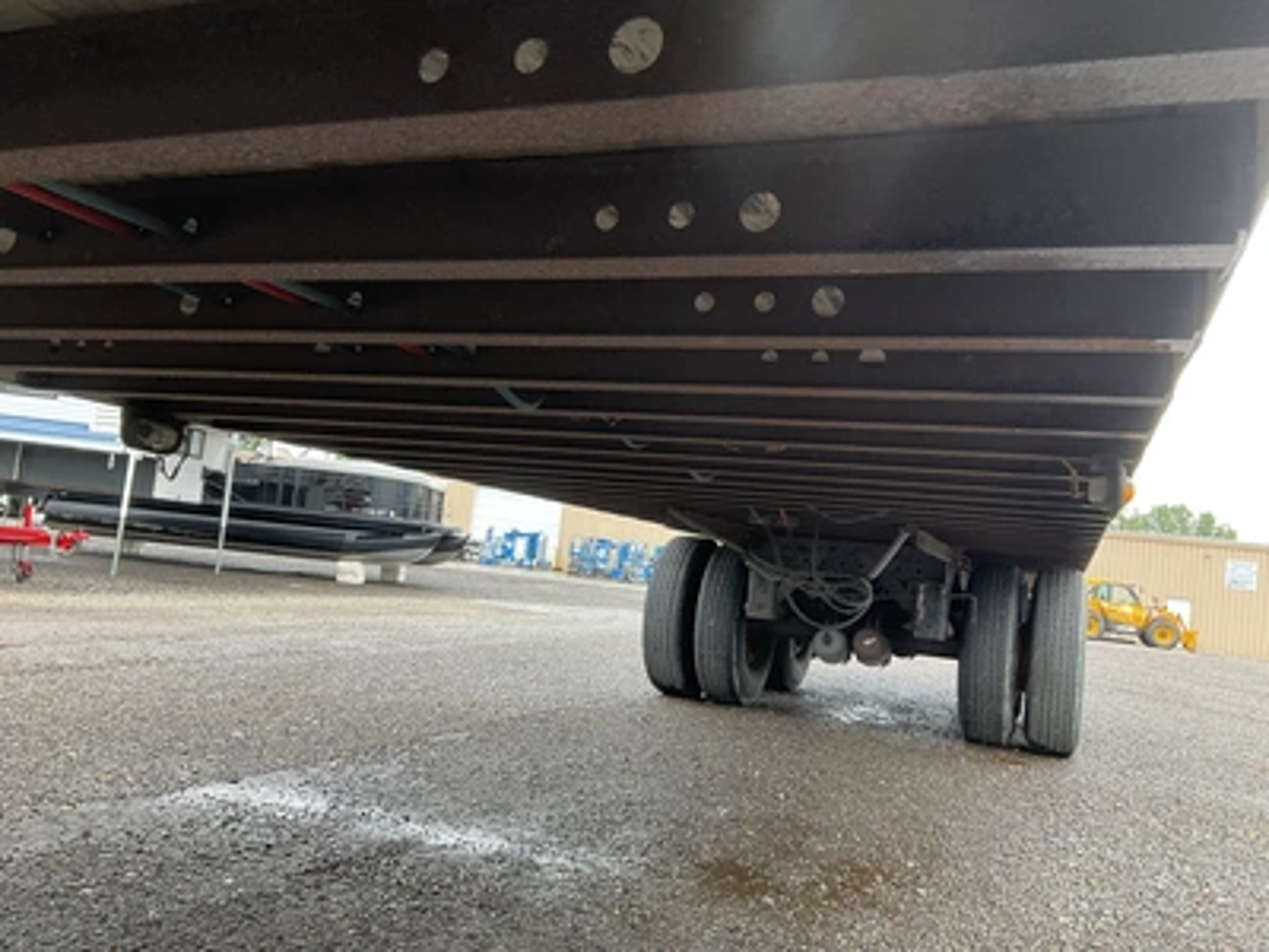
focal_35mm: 29
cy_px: 476
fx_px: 1063
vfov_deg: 48.2
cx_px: 634
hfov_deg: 61.7
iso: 25
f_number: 1.8
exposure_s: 1/122
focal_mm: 3
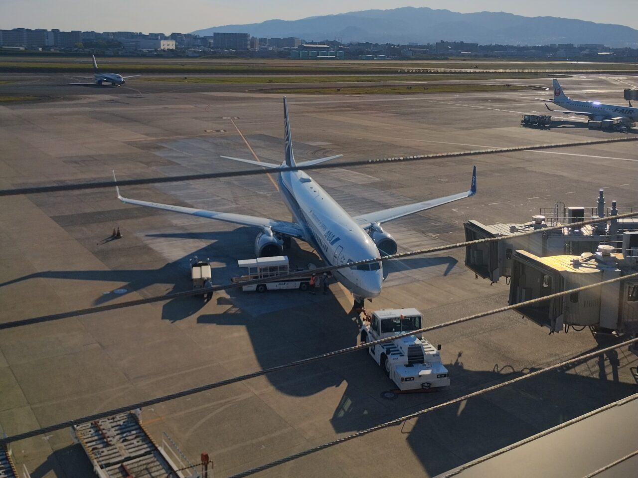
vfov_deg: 49.7
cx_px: 319
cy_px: 239
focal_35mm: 28
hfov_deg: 63.5
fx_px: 516
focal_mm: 4.27
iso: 100
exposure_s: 1/2567
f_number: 1.8
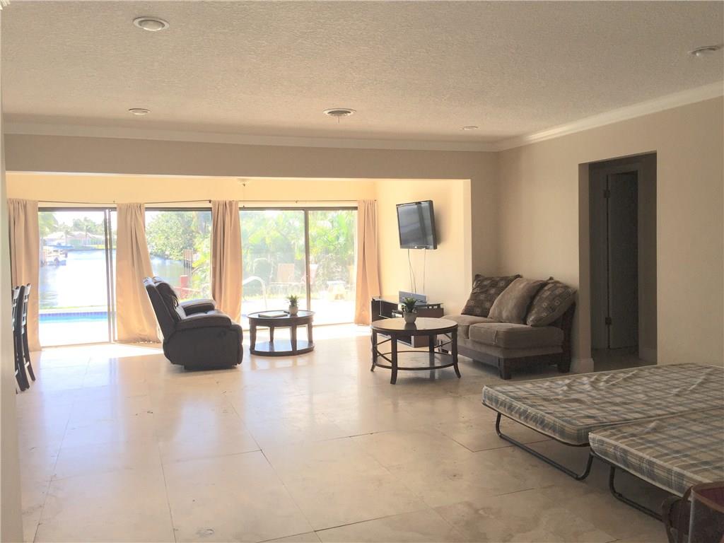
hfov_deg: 61.7
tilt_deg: -0.4
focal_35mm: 29
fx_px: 607
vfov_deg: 48.2
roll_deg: -0.3
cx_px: 362
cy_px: 272
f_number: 2.2
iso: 32
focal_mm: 4.15
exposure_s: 1/191
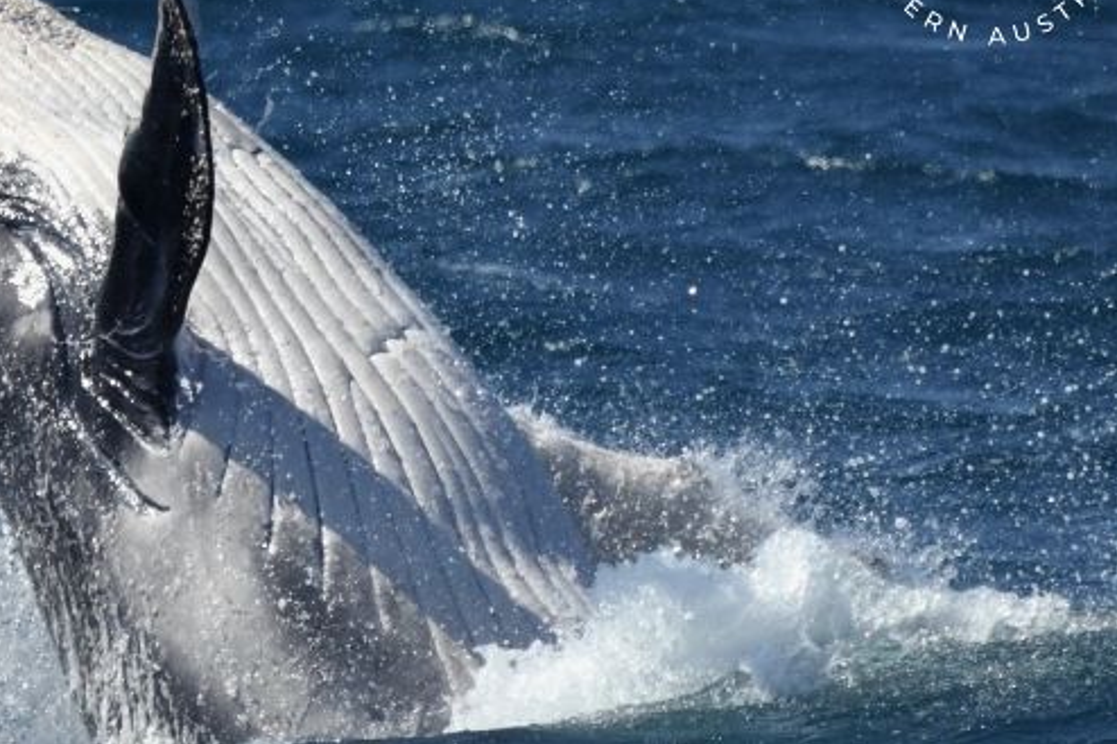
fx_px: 30116
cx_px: 235
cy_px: 373
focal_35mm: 971
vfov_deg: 1.4
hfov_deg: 2.1
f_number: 6.3
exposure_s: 1/8000
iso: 1100
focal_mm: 600
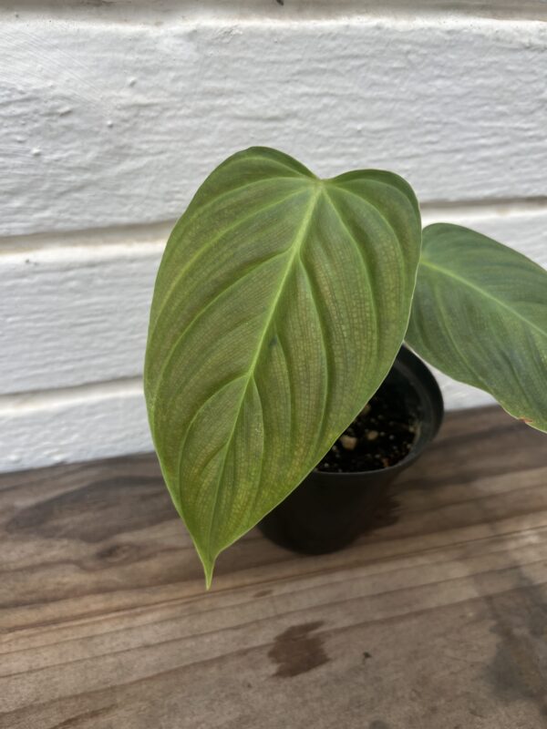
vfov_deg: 67.3
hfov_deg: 53.1
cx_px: 274
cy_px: 364
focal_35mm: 26
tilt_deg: -40.7
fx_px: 548
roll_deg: -2.3
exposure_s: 1/1175
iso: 50
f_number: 1.6
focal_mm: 5.1
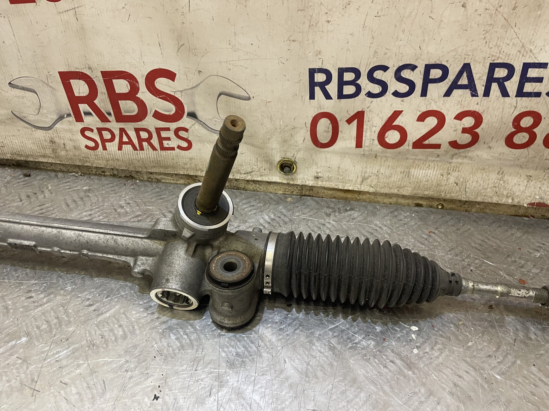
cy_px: 206
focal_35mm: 26
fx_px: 412
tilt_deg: -37.6
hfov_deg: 67.3
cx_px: 274
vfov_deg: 53.1
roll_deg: -3.1
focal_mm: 4.2
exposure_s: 1/50
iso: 100
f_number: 1.6
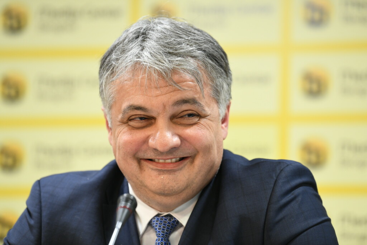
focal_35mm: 200
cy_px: 122
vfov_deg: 6.9
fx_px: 2039
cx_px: 184
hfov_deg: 10.3
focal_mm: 200
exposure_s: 1/160
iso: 2000
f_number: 3.5
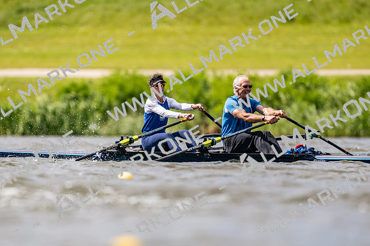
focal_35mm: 900
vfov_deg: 1.5
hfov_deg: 2.3
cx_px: 185
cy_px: 123
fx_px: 9244
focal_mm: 600
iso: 250
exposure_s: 1/2500
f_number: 4
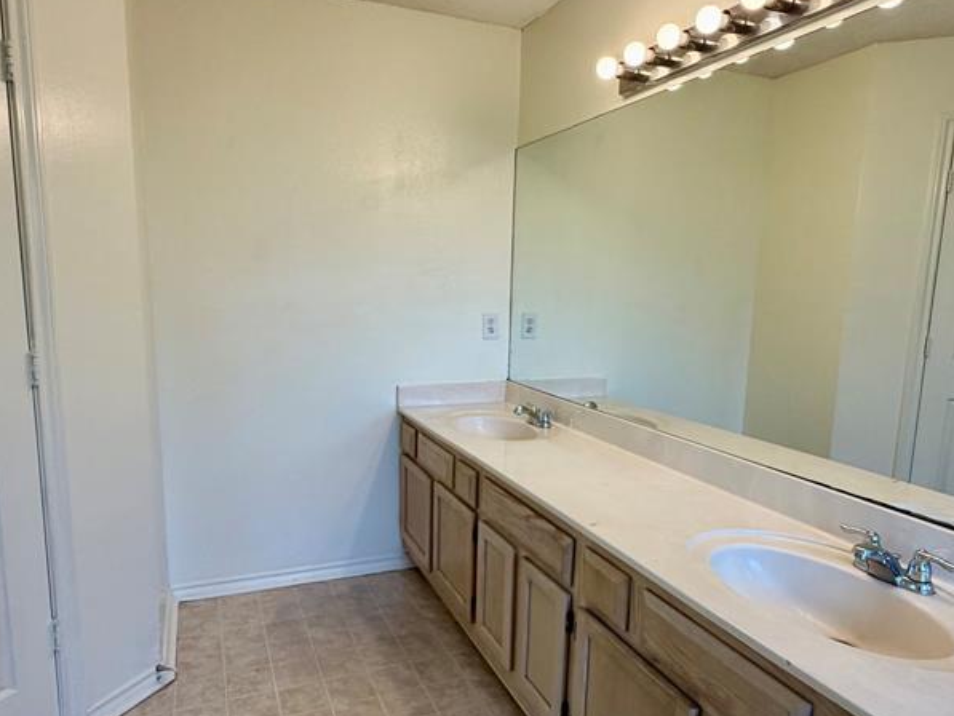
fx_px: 662
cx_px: 481
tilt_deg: -10.2
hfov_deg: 71.6
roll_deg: -0.2
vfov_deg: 56.7
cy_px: 392
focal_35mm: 24
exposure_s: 1/120
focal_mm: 2.22
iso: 80
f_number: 2.2
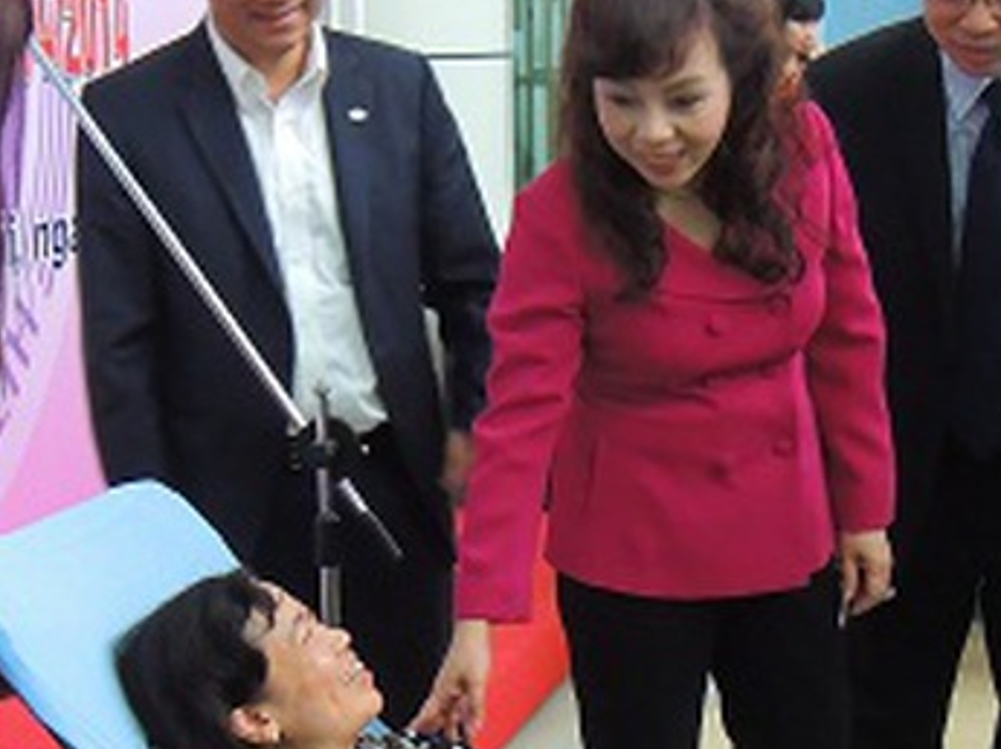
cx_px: 641
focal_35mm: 91
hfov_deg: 21.5
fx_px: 2629
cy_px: 669
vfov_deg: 16.0
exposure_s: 1/25
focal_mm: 7.6
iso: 800
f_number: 3.4
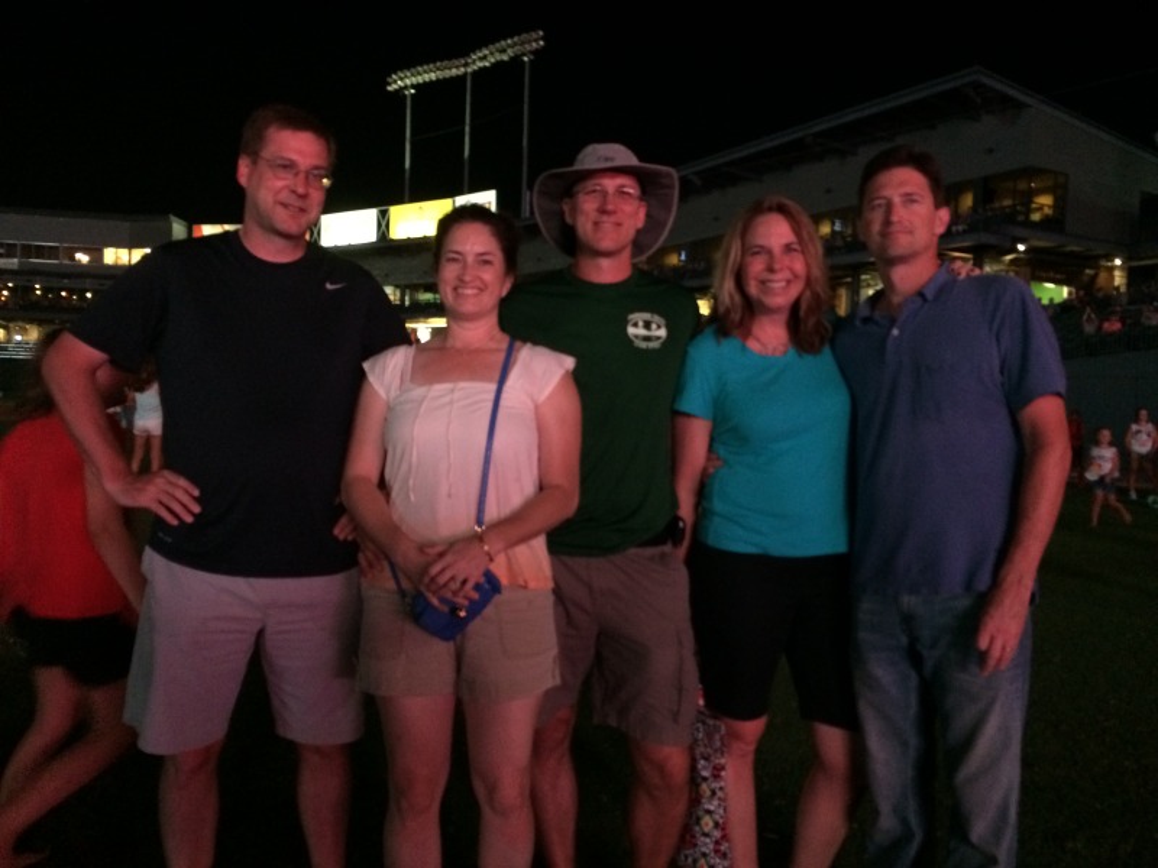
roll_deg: -3.1
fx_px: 970
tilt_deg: -1.7
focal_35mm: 29
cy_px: 434
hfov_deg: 61.7
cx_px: 579
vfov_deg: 48.2
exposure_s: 1/15
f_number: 2.2
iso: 320
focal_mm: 4.15
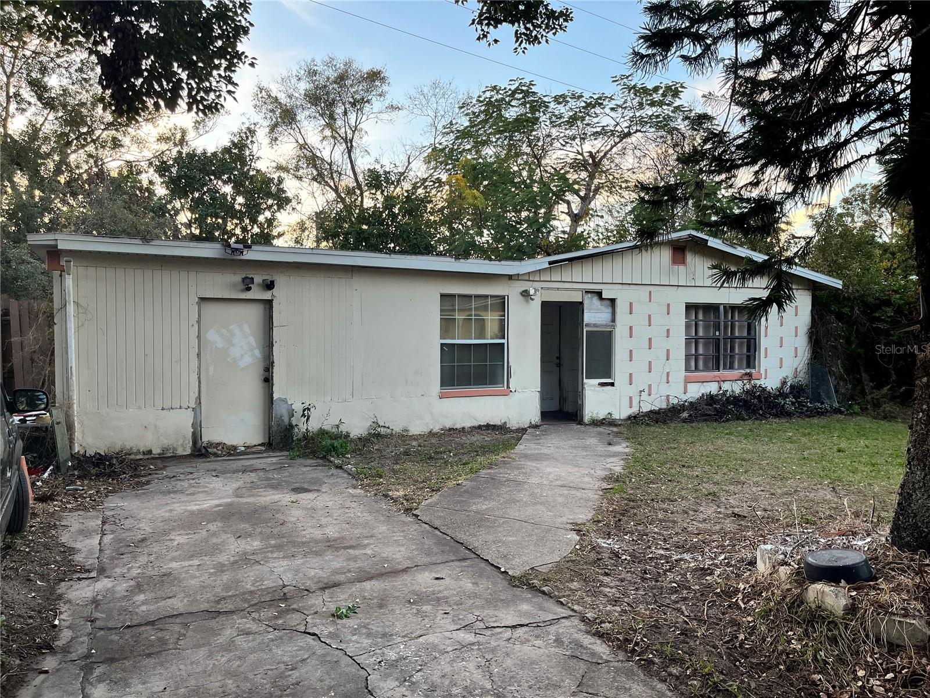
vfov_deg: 53.1
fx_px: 699
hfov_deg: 67.3
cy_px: 349
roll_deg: +0.7
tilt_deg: -1.7
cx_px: 465
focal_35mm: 26
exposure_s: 1/121
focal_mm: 5.1
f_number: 1.6
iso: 125
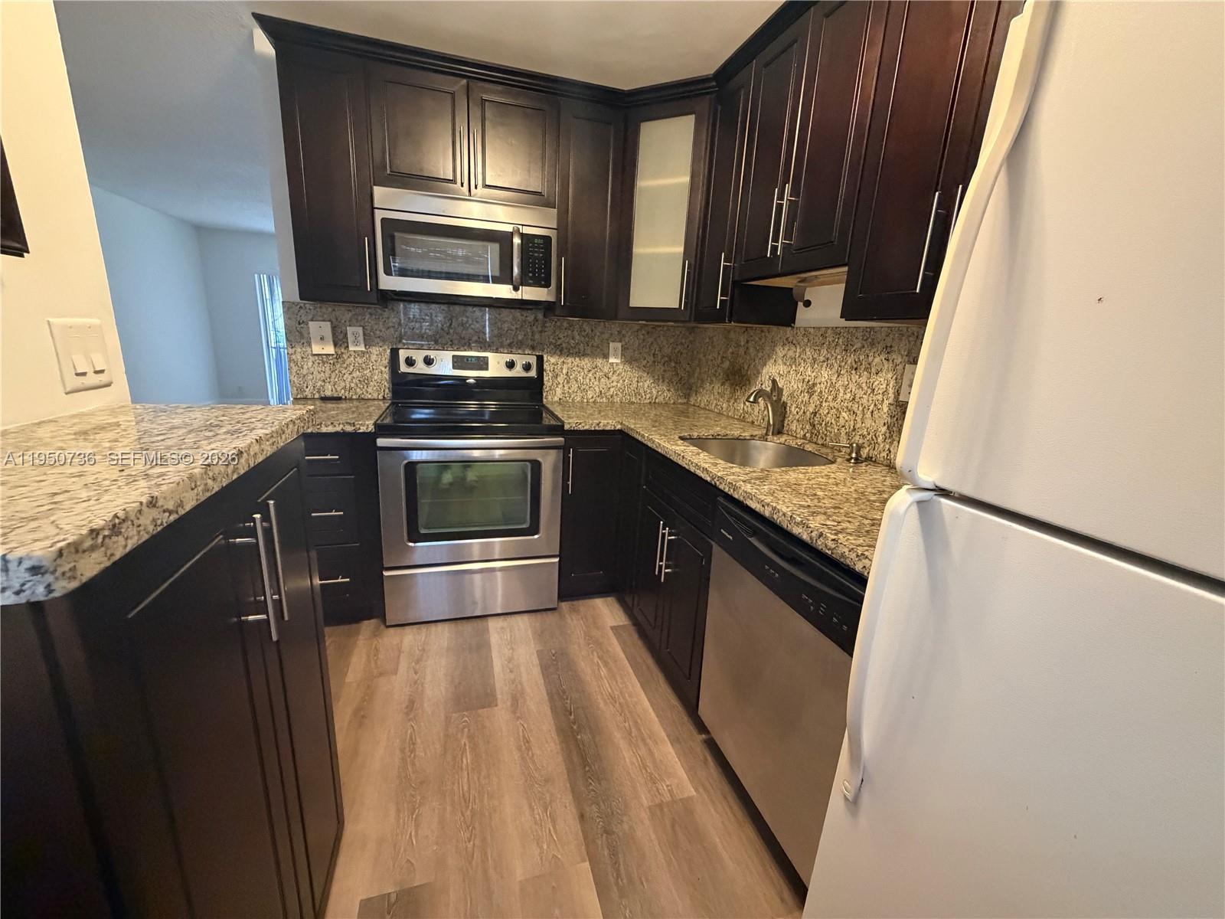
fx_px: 495
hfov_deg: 102.1
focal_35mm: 14
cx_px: 612
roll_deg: -2.9
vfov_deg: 85.7
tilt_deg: -13.5
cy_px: 460
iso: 800
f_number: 2.2
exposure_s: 1/60
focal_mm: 2.22
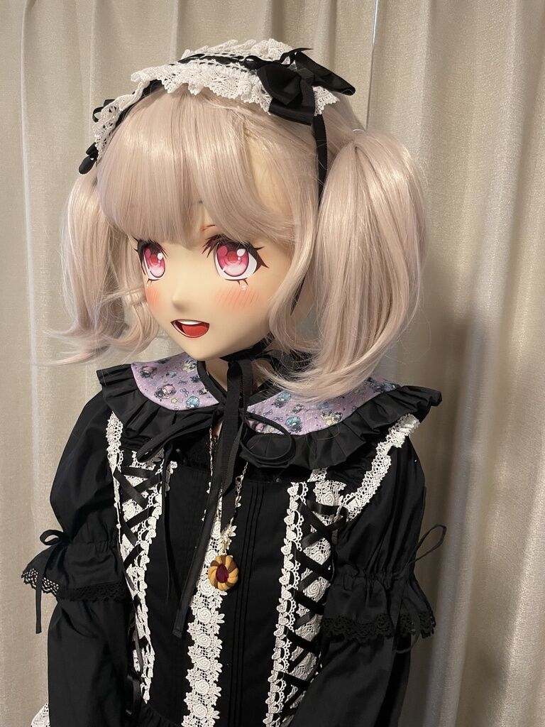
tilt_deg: -10.3
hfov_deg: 53.1
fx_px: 546
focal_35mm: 26
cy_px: 364
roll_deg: -3.6
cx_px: 272
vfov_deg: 67.3
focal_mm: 4.2
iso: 160
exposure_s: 1/50
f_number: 1.6
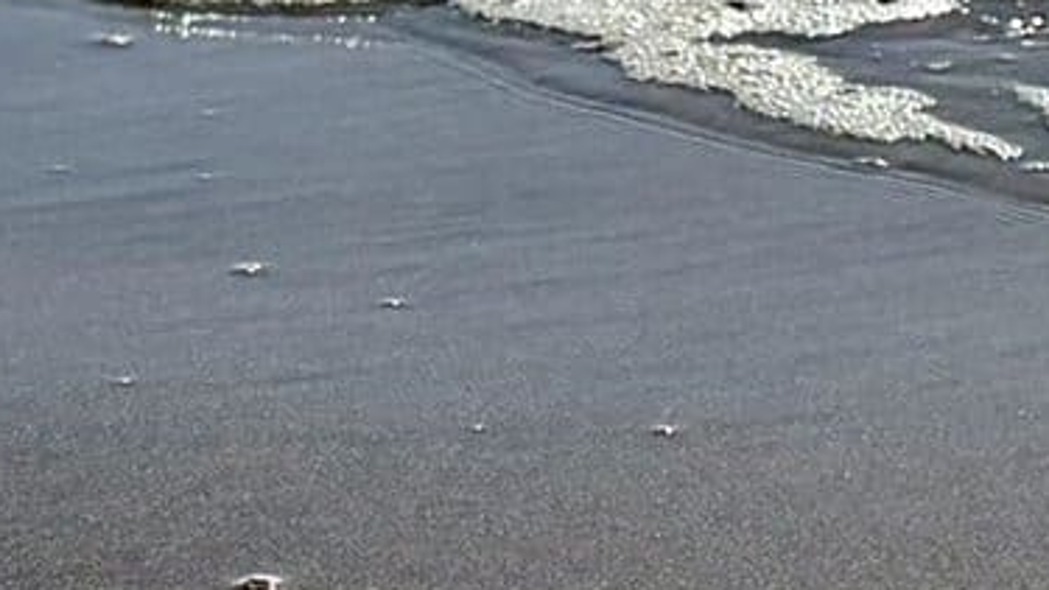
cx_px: 593
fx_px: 4034
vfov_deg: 8.4
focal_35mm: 145
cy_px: 201
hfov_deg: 14.8
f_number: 1.6
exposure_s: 1/10101
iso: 50
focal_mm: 5.96
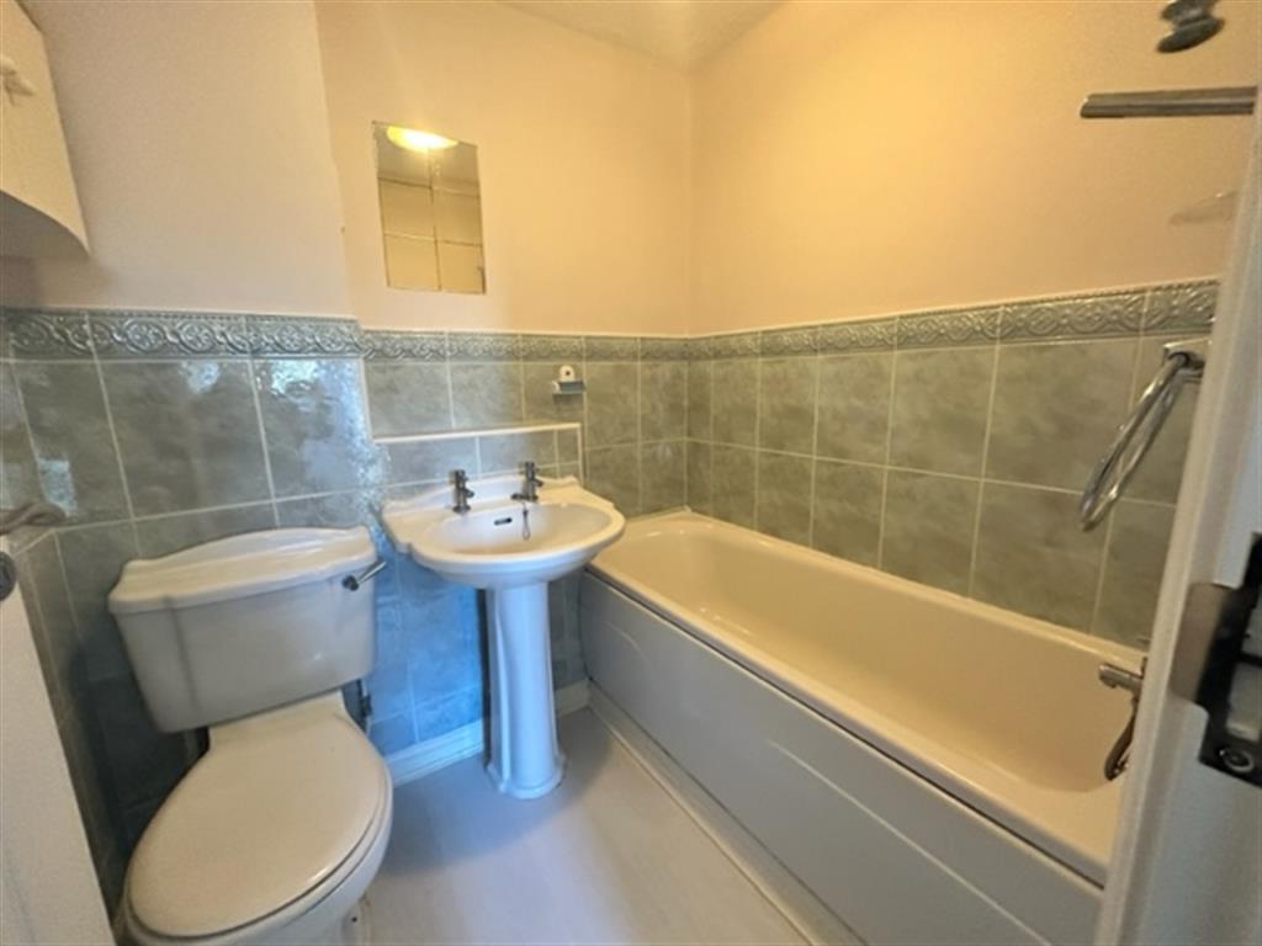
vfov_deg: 85.7
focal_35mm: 14
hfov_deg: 102.1
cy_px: 473
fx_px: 510
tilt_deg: -10.5
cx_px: 631
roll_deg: +1.7
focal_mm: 2.22
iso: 500
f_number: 2.2
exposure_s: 1/50
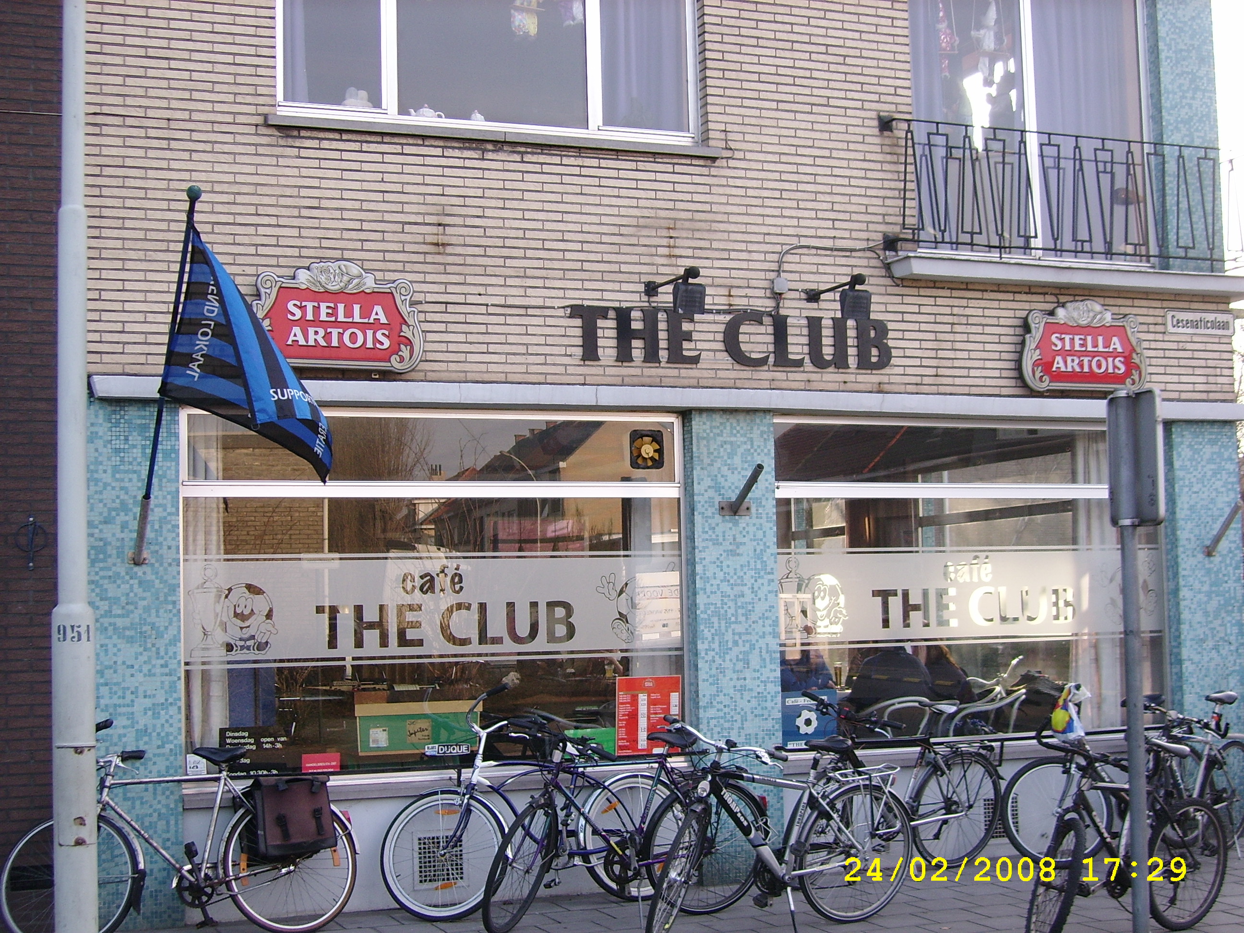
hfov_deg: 34.9
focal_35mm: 55
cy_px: 466
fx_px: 1977
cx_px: 622
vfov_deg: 26.6
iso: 50
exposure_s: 1/162
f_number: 3.4
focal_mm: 9.16
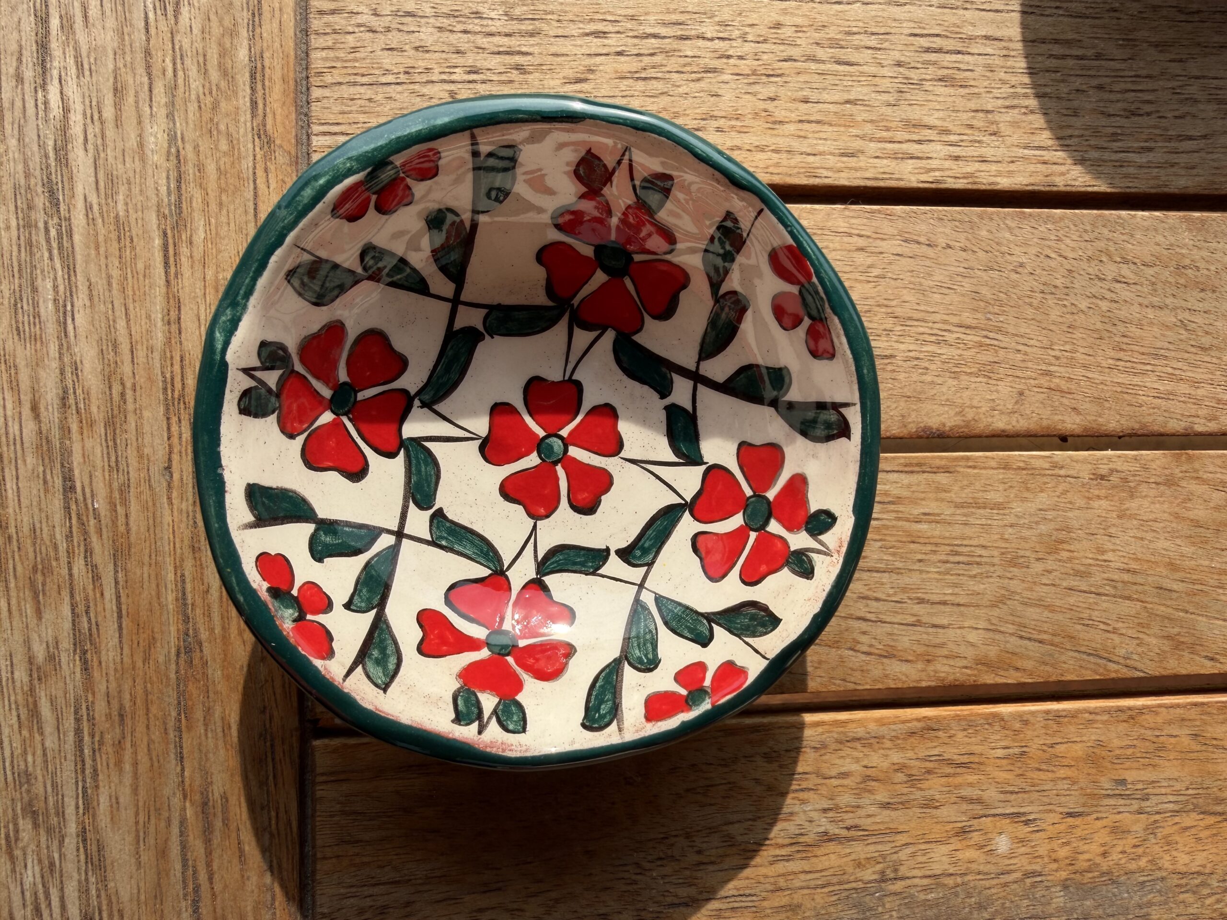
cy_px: 460
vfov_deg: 56.8
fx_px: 851
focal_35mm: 24
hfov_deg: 71.6
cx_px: 614
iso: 32
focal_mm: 2.22
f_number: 2.2
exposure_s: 1/777
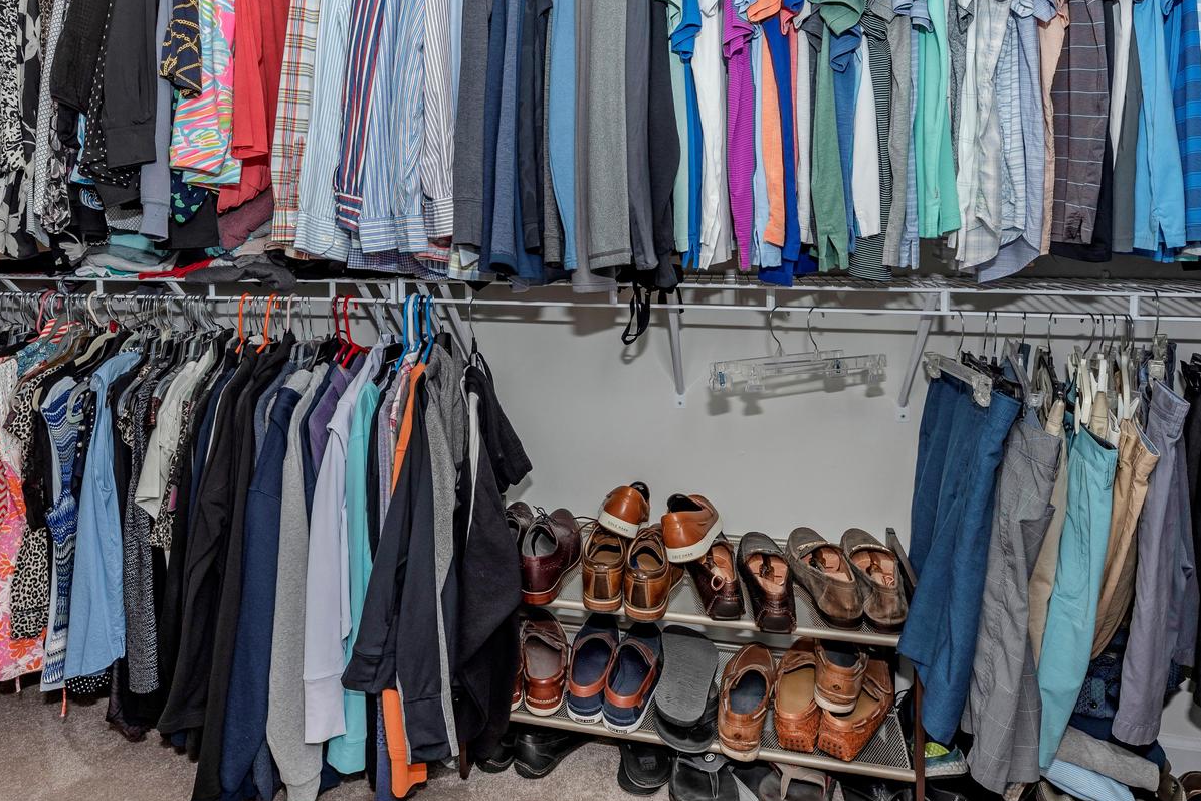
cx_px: 525
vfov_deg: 51.5
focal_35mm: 24
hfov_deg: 73.4
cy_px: 227
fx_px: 801
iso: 200
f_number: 7.1
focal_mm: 14
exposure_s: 1/80
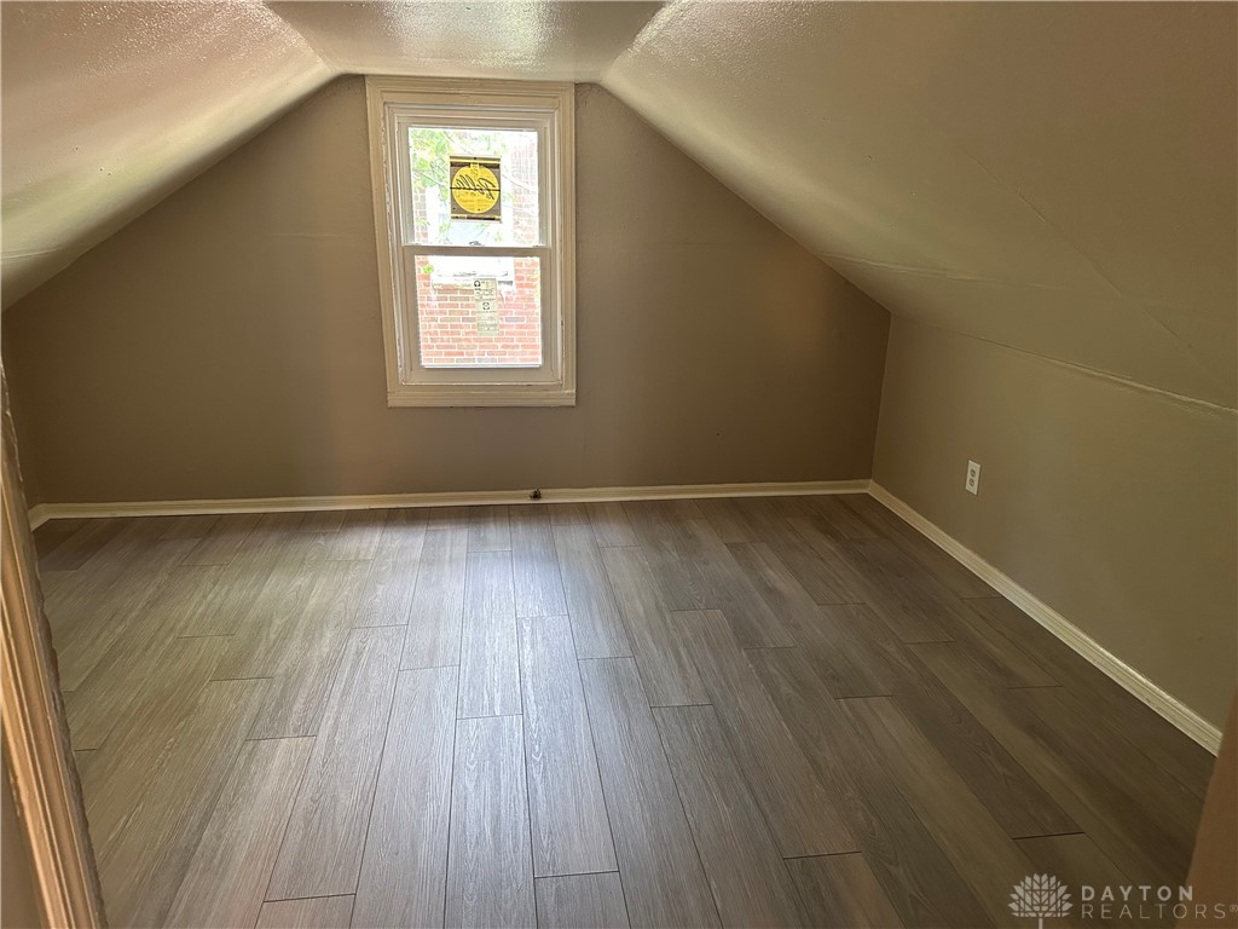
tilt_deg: -15.6
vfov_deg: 56.8
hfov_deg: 71.6
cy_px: 464
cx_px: 619
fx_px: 858
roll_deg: -0.5
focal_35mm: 24
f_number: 1.78
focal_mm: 6.86
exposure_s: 1/60
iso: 500
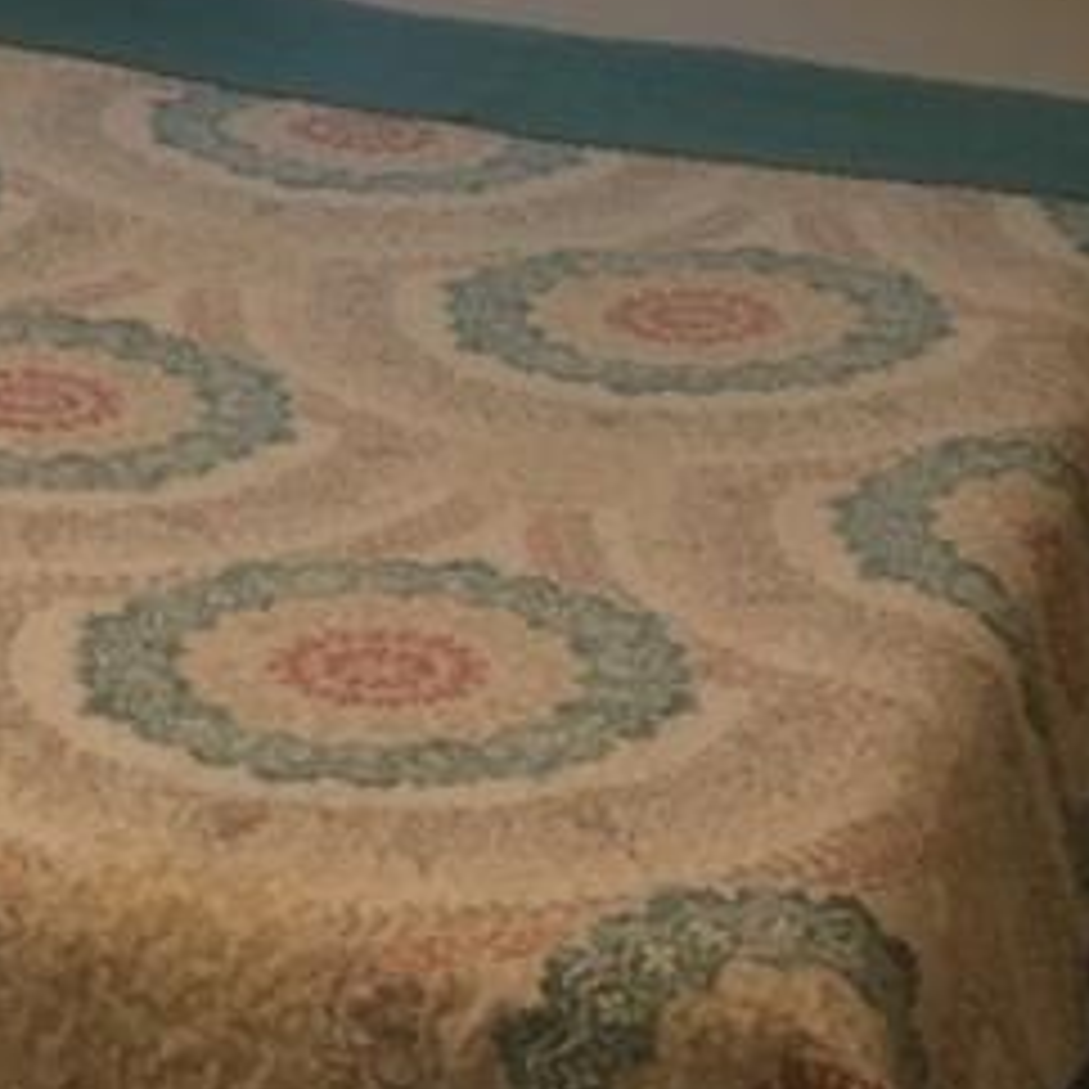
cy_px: -288
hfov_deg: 13.3
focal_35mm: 127
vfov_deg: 13.3
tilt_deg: -8.9
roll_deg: +0.4
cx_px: -256
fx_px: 4520
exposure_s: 1/15
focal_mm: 4.15
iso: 25
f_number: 2.2
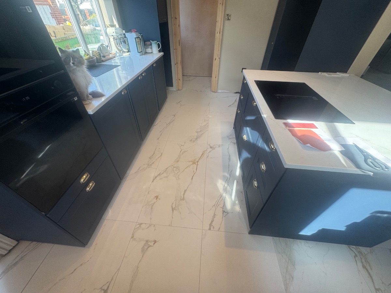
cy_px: 146
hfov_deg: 102.1
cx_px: 196
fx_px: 158
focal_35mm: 14
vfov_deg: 85.7
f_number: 2.2
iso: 64
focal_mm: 2.22
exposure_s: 1/100
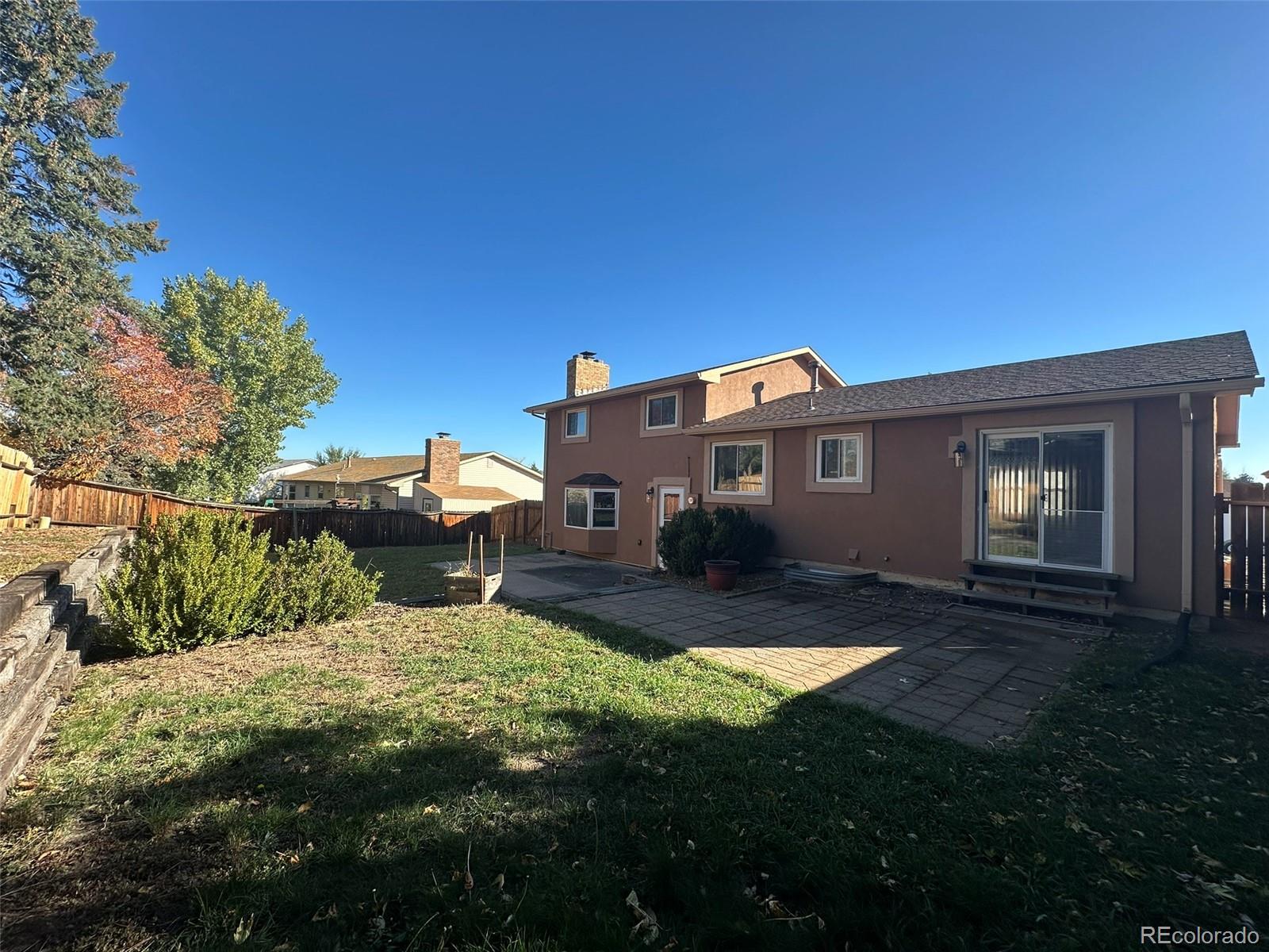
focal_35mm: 14
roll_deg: -1.7
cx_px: 634
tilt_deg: +1.2
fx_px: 513
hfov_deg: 102.1
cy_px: 476
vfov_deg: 85.7
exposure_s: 1/759
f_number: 2.2
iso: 40
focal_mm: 2.22
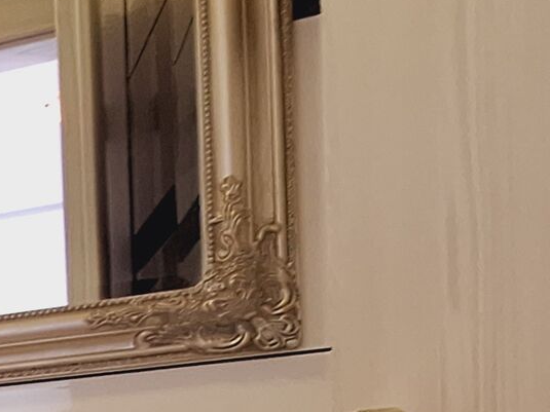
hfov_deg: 14.7
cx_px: -807
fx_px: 1080
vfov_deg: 19.2
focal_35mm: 68
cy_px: 595
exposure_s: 1/33
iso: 100
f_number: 2.2
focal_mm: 1.74
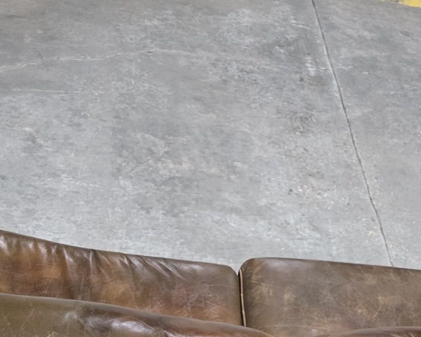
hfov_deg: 28.4
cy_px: 394
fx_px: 798
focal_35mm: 64
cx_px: 382
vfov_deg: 22.2
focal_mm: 6.3
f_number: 1.7
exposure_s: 1/120
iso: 1000
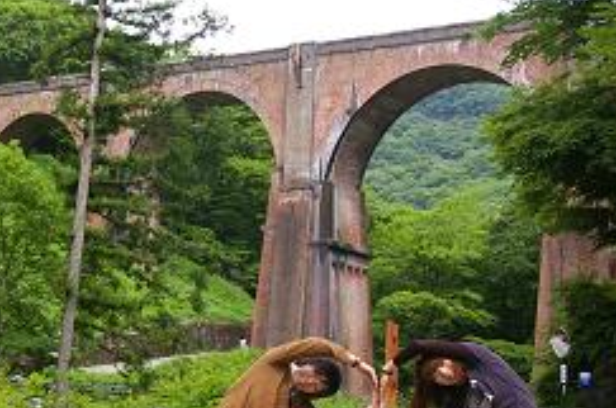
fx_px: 990
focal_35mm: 58
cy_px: 190
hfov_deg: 34.1
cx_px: 180
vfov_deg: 23.3
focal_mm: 24
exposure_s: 1/180
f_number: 6.7
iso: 200
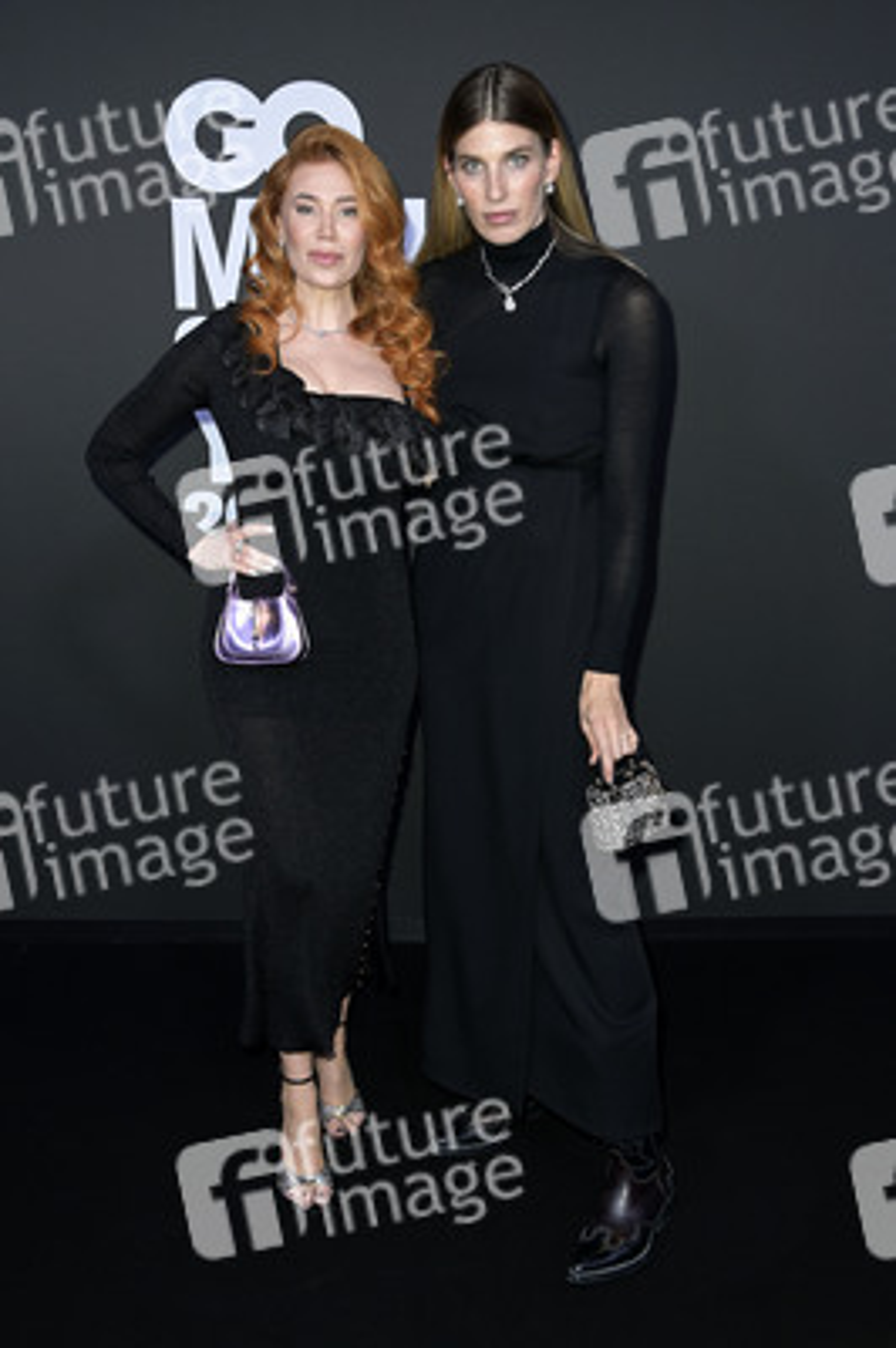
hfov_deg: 36.8
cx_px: 448
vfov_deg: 53.2
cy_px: 674
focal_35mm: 36
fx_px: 1346
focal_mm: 36
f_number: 5.6
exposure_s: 1/250
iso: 1000
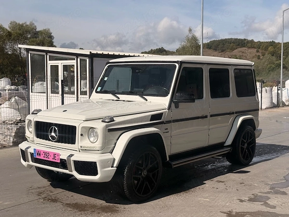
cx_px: 144
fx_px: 401
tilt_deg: -3.3
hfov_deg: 39.7
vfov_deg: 30.3
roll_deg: -0.4
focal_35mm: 48
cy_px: 108
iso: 64
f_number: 1.78
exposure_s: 1/9901
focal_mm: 6.76
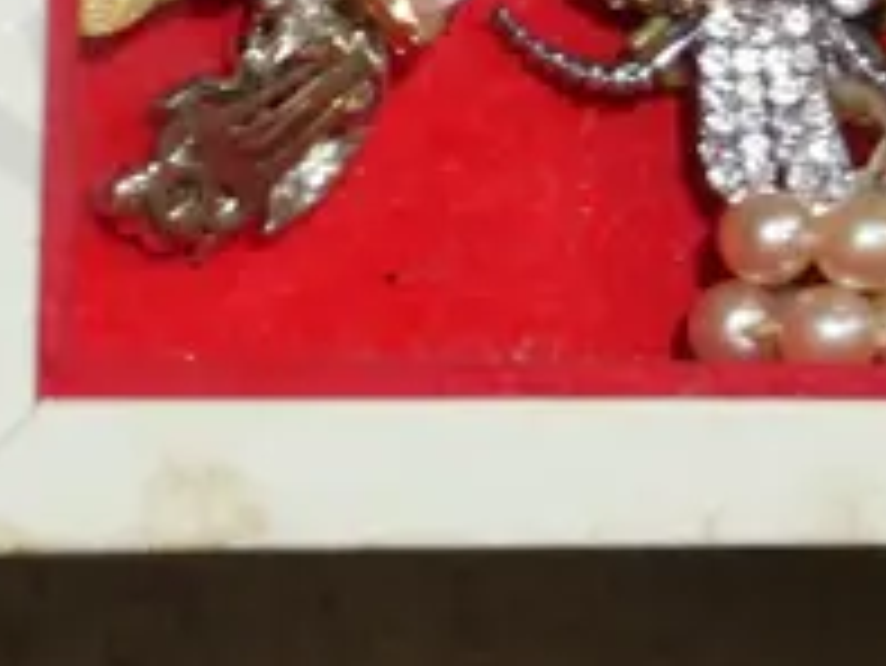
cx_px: 1552
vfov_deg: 4.4
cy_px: -1006
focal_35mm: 332
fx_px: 8503
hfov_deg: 5.9
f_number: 5.4
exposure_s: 1/80
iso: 800
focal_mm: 32
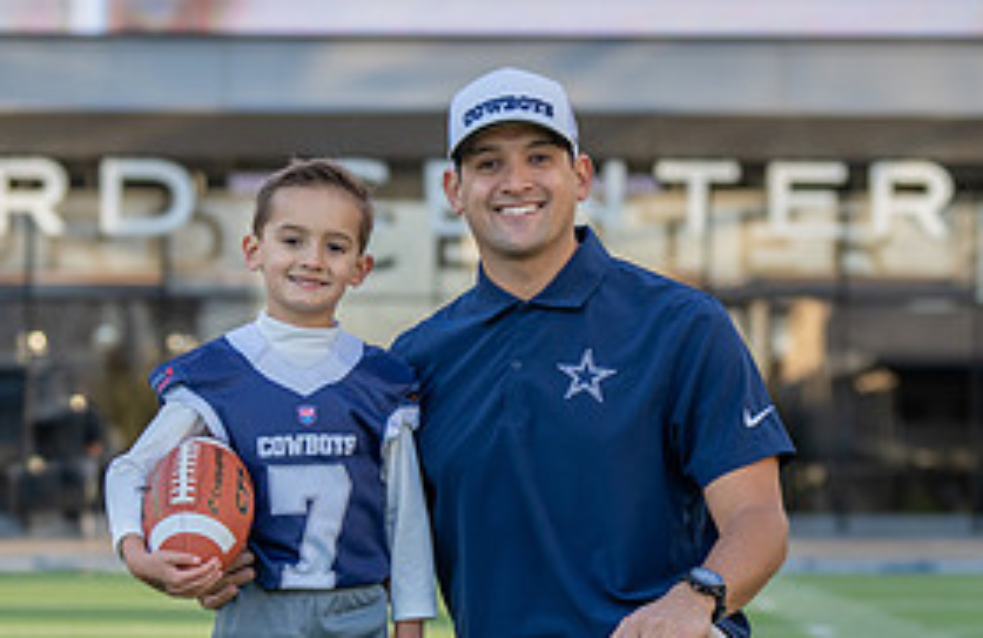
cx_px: 606
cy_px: 446
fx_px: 4685
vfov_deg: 7.8
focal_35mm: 173
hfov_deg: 12.0
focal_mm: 70
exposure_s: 1/320
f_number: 2.8
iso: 100
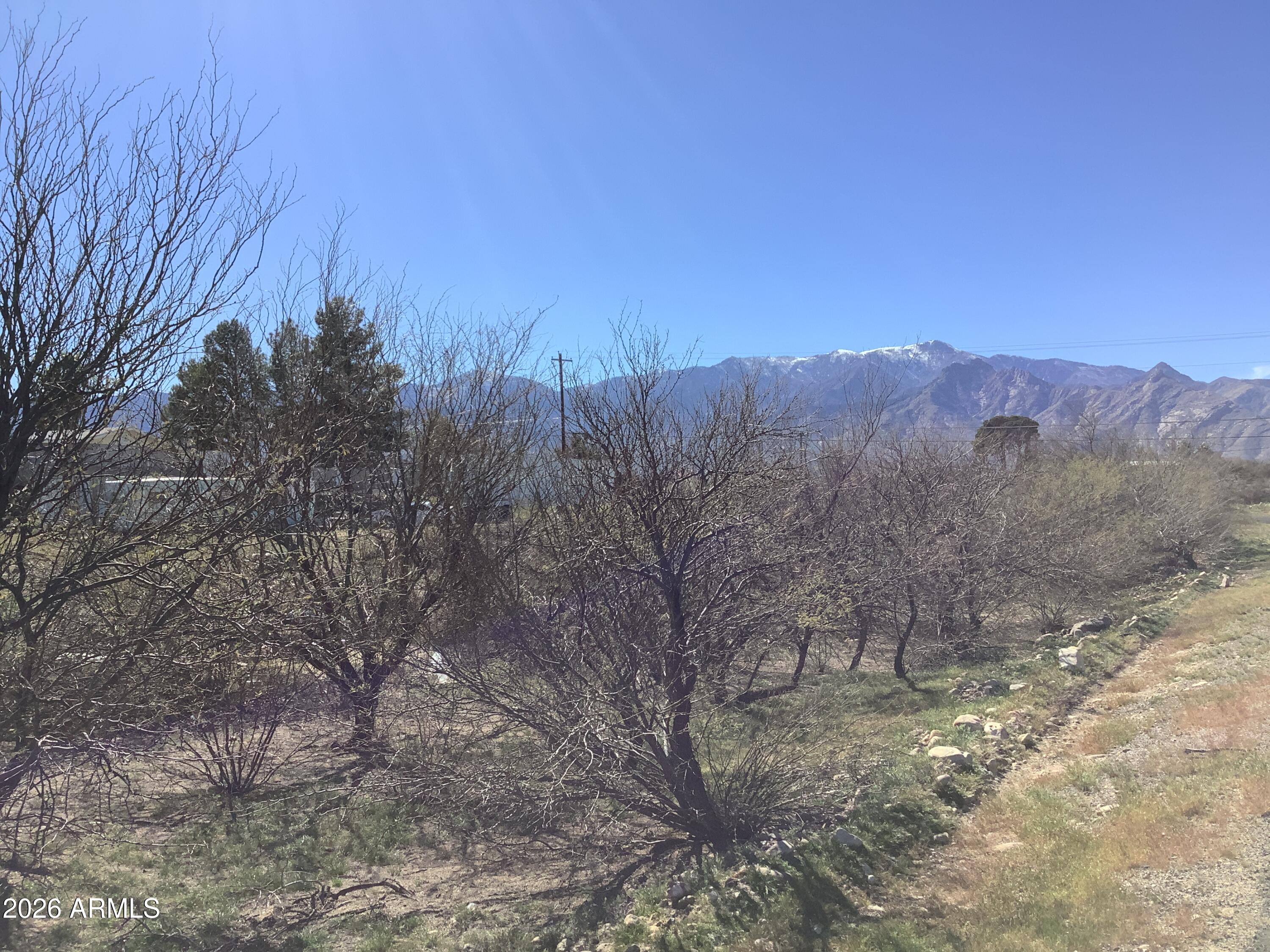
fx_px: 1137
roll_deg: +0.4
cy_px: 476
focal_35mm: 31
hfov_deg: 58.4
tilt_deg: +1.2
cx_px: 635
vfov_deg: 45.4
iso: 25
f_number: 2.4
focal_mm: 3.3
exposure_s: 1/1567
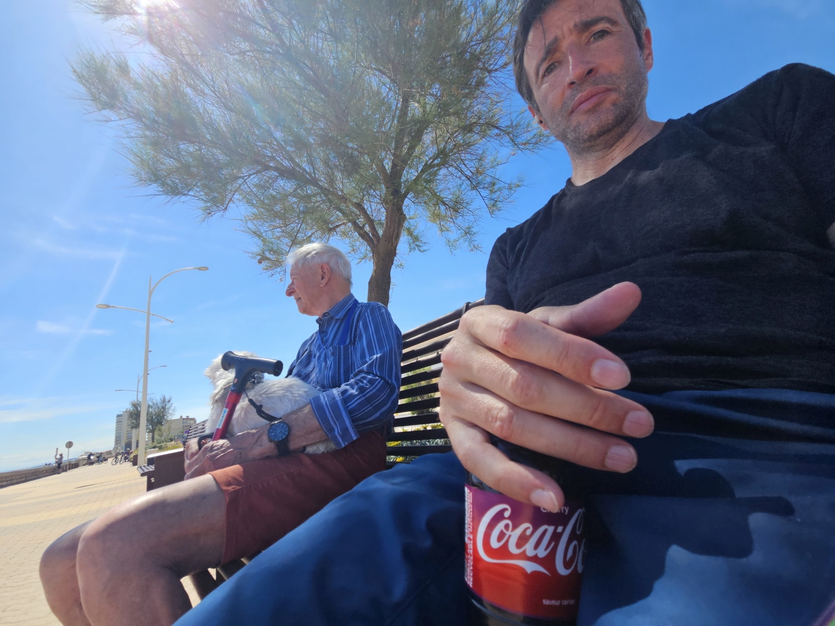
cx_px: 418
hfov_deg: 106.2
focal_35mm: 13
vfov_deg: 89.9
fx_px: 314
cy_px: 313
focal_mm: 2.2
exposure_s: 1/1488
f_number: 2.2
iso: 50
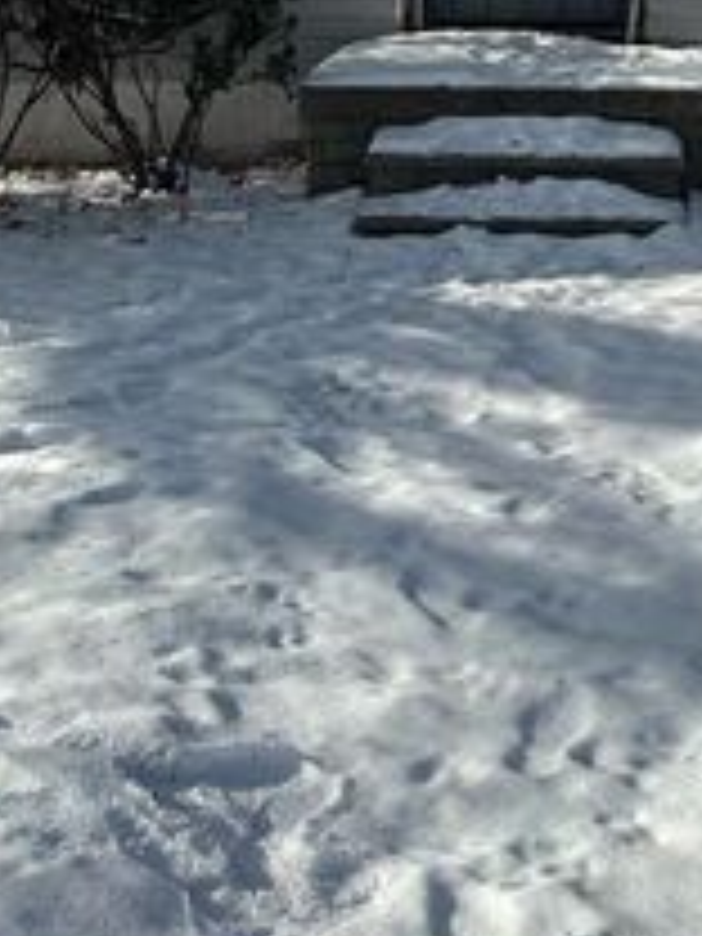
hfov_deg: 19.0
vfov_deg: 22.9
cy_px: -232
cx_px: 508
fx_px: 2082
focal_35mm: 77
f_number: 1.78
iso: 80
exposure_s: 1/4762
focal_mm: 6.86
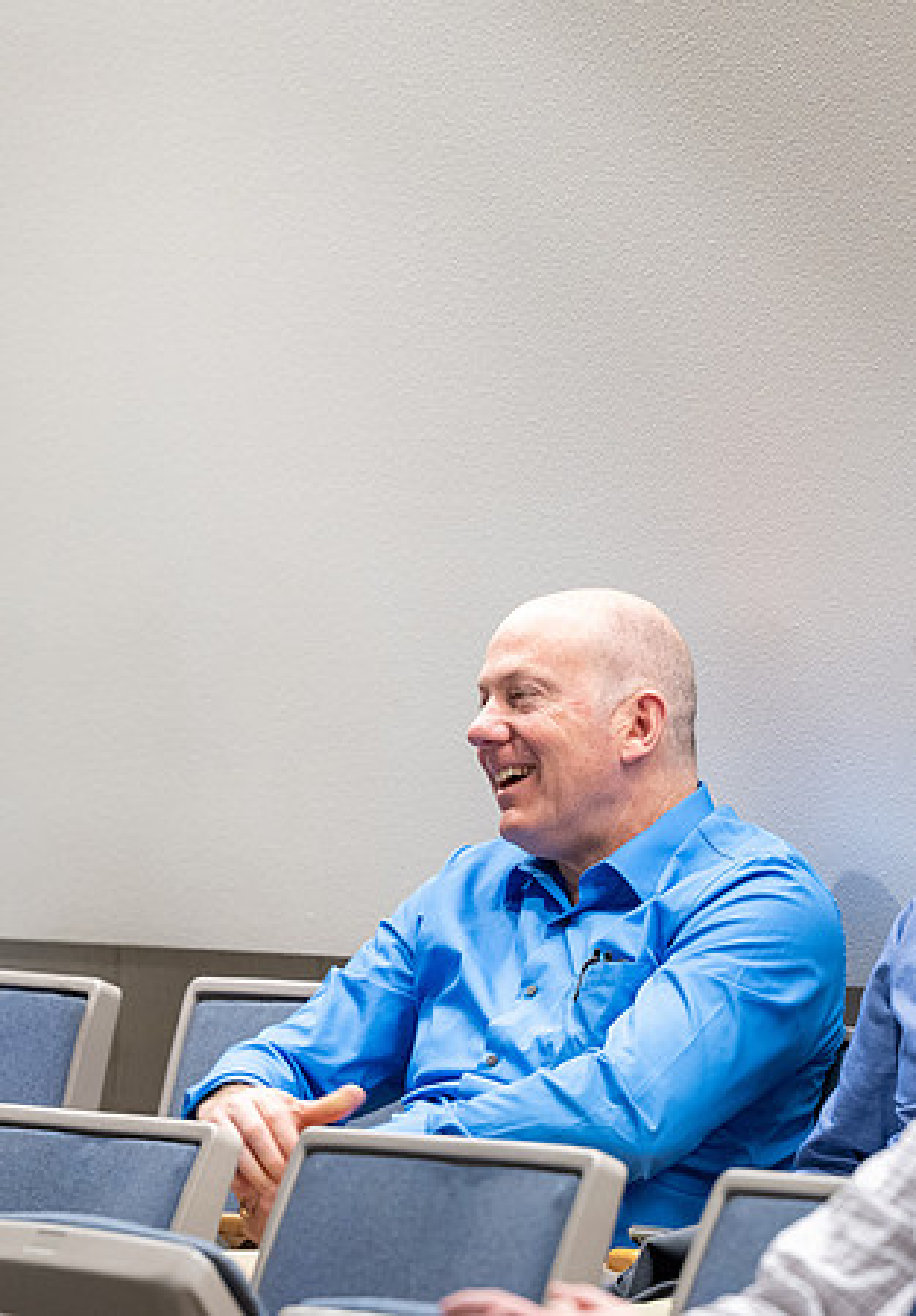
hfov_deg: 5.3
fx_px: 9925
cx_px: 505
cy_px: 691
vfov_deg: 7.6
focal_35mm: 268
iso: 1250
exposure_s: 1/200
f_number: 3.2
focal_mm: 135
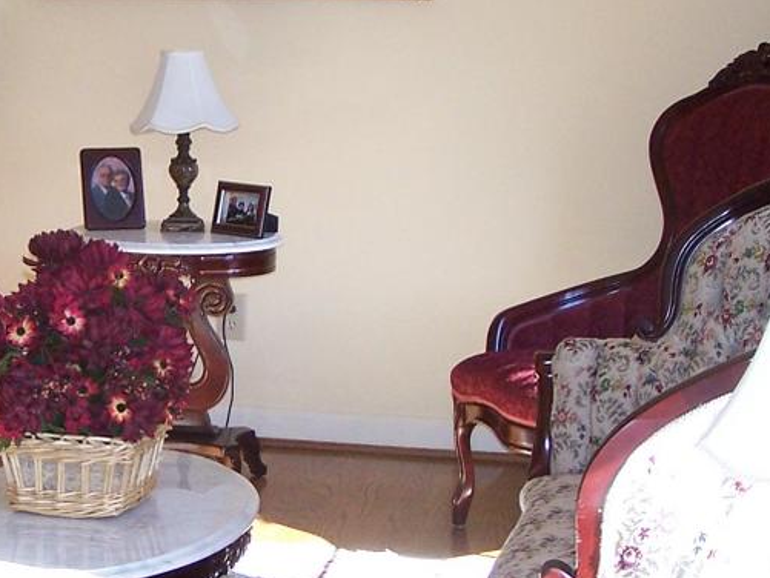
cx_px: 214
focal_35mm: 97
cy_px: 291
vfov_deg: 15.3
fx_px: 2158
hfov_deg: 20.1
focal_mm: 6.3
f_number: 2.8
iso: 140
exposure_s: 1/80
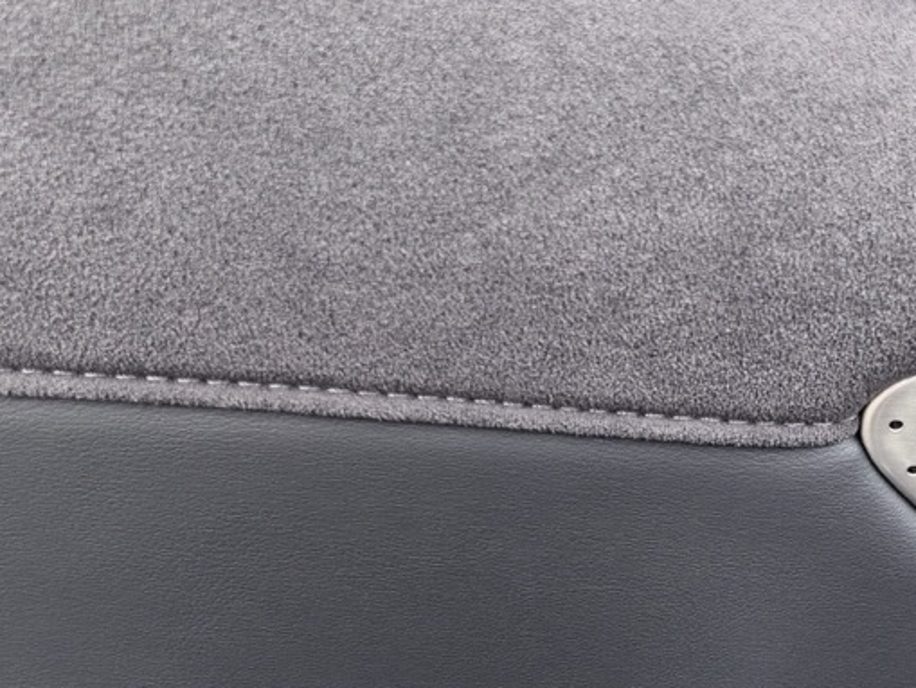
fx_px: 1747
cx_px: 727
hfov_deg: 28.8
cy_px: 704
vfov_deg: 21.4
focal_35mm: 66
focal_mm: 5.75
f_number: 2
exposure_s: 1/150
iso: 50
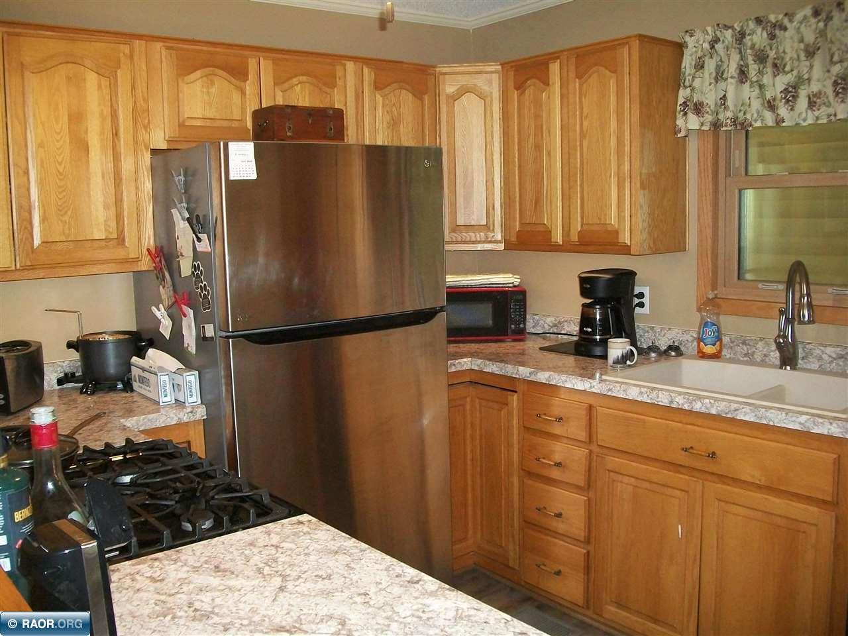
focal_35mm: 32
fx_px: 784
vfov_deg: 44.2
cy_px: 318
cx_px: 424
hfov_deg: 56.8
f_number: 2.9
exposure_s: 1/60
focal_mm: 5.7
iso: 240
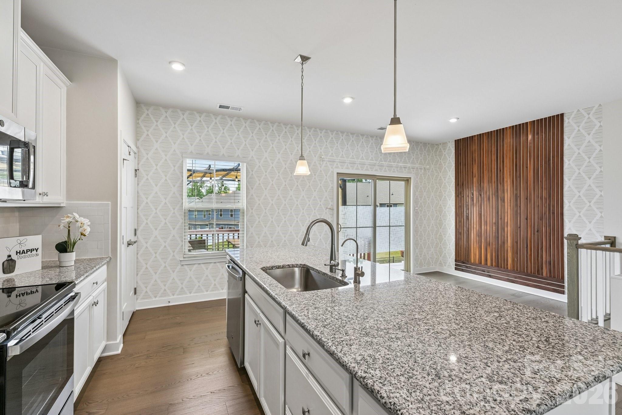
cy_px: 208
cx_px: 311
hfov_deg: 95.0
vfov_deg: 72.0
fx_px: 285
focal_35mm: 16
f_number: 8
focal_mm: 16.5
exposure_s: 1/15
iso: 100
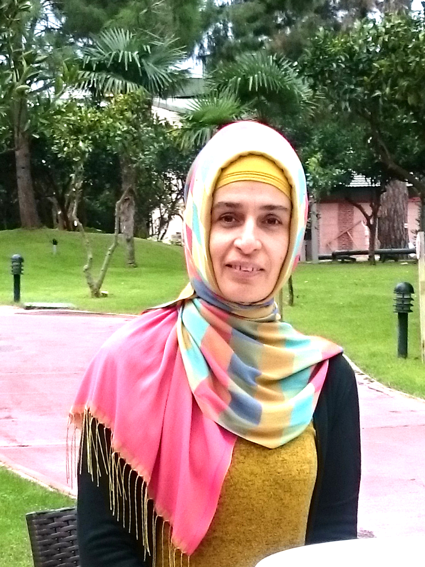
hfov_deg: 39.7
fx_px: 589
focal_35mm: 36
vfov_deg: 51.4
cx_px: 212
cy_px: 284
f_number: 3.1
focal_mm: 6.5
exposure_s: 1/100
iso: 80
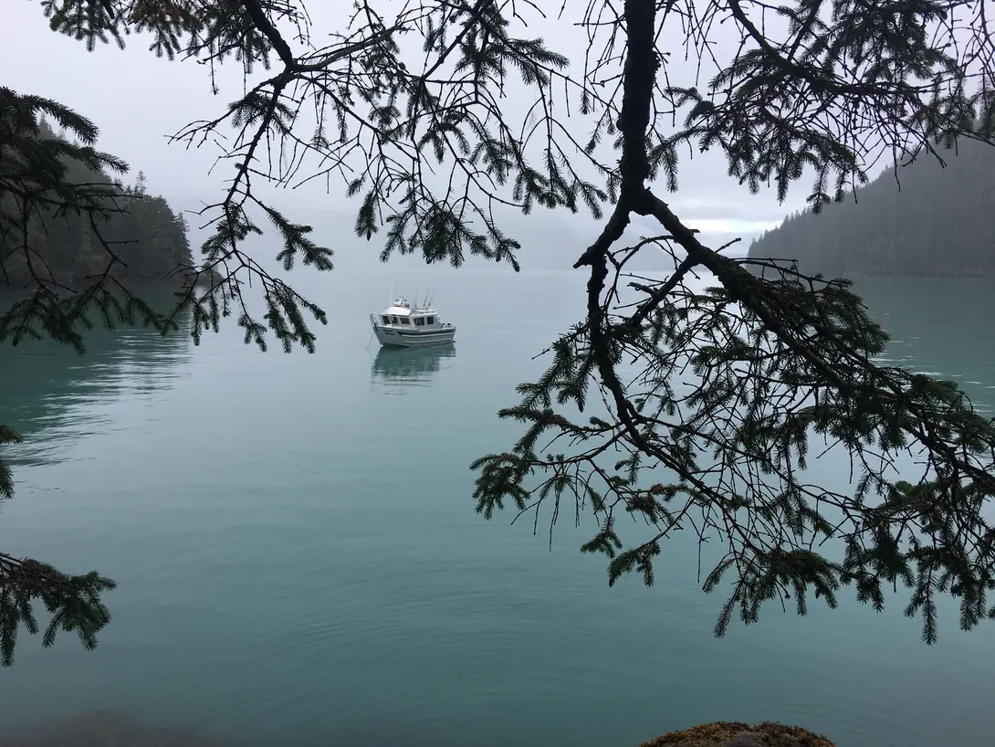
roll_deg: -1.2
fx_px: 834
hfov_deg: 61.6
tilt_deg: -6.0
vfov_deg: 48.2
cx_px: 498
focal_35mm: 29
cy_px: 374
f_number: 2.2
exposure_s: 1/516
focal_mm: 4.15
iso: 25
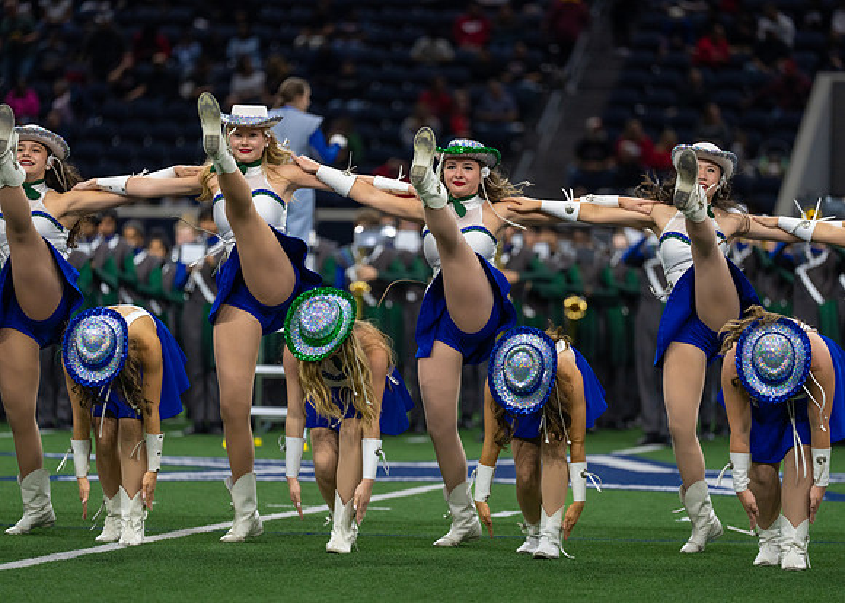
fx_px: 5028
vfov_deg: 6.9
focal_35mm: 210
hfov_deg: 9.6
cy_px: 302
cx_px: 422
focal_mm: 200
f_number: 2.8
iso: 1600
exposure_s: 1/1000
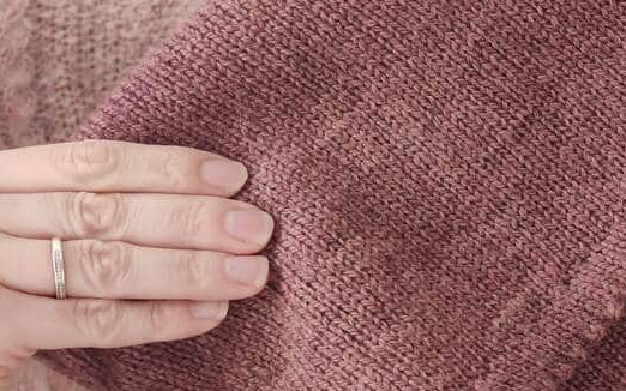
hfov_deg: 24.6
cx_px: 372
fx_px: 1433
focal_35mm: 84
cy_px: 148
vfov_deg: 15.5
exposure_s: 1/100
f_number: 2
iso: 287
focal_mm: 8.16
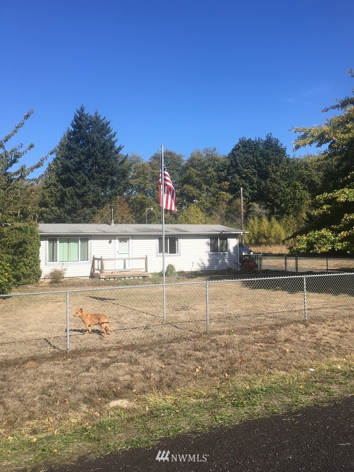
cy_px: 230
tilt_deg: +3.0
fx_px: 409
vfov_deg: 60.0
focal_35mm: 30
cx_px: 182
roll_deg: -0.8
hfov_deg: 46.8
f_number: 2.2
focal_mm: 4.15
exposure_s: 1/1261
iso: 25
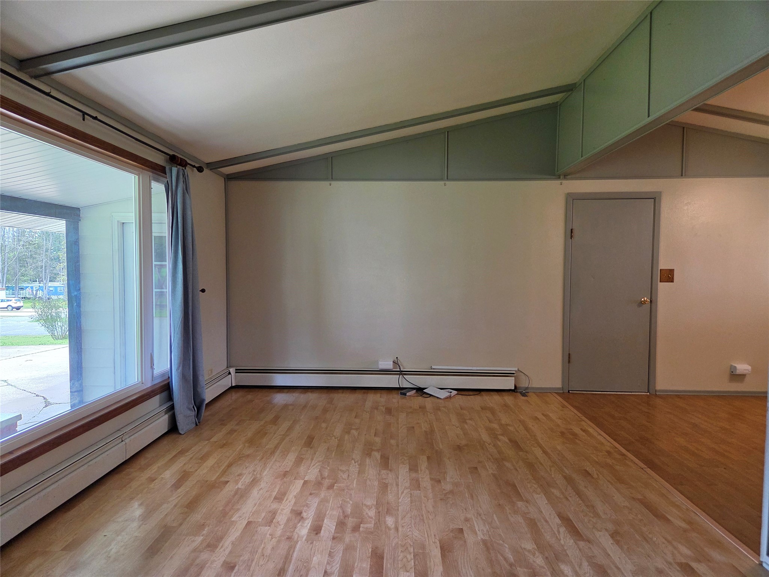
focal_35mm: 23
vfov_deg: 58.9
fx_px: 511
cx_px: 384
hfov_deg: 73.9
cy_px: 288
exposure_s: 1/120
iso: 125
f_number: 1.8
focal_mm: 5.4
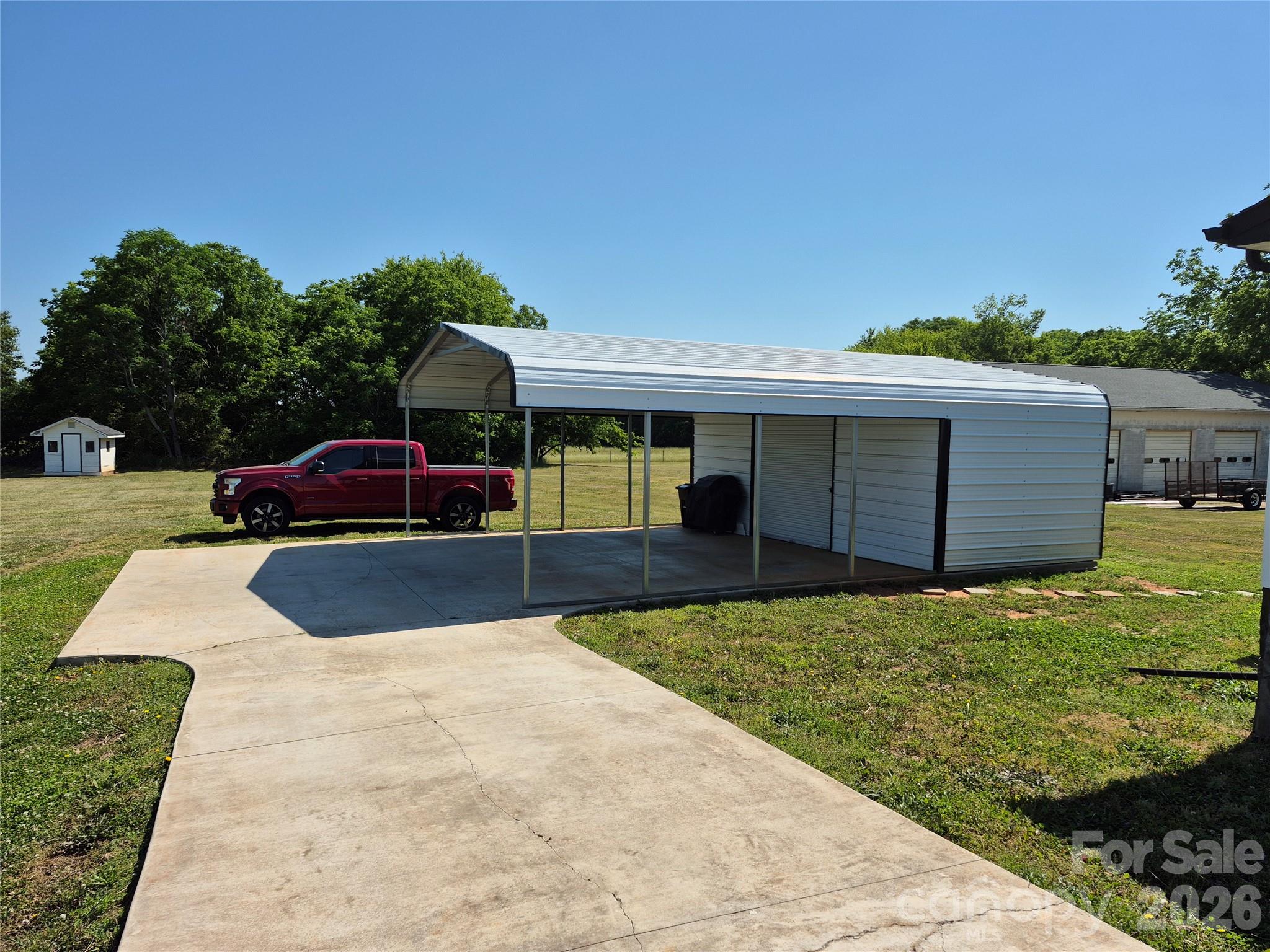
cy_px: 476
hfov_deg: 73.9
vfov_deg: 58.9
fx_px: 844
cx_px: 635
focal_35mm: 23
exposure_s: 1/2728
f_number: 1.8
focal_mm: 5.4
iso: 25
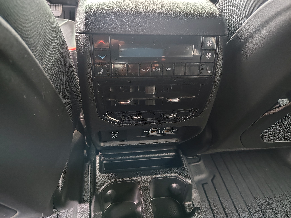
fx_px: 202
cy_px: 109
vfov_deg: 56.8
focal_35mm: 24
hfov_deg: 71.6
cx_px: 146
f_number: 1.8
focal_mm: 5.56
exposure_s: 1/28.3
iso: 3200
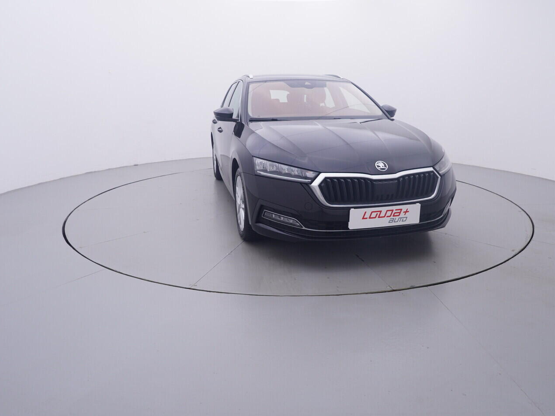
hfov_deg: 70.4
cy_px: 207
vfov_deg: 55.7
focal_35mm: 25
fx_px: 393
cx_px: 283
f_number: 5
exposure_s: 1/80
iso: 200
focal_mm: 15
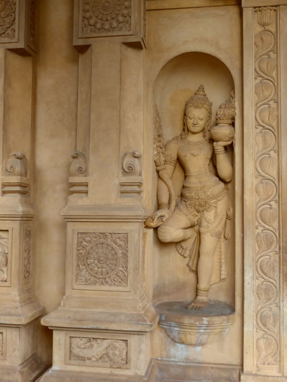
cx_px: 144
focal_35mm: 36
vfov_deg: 51.4
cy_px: 191
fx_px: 398
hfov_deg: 39.7
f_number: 3.7
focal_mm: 6.3
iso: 320
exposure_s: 1/60
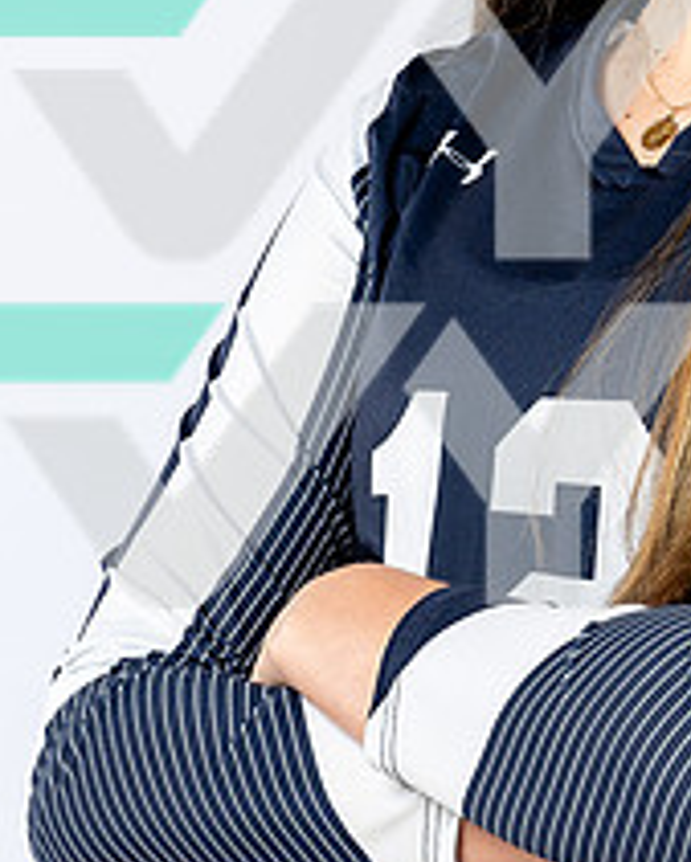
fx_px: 4879
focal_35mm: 191
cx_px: 664
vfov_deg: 10.1
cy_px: 170
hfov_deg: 8.1
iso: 200
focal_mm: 51
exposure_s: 1/250
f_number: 7.1
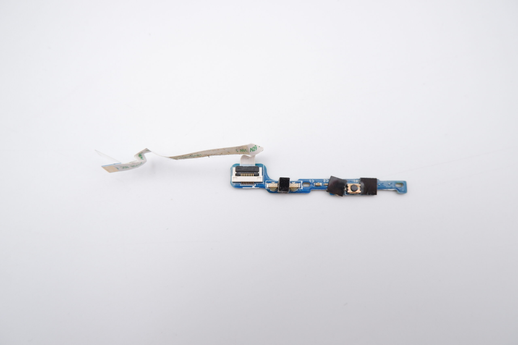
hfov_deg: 76.1
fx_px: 331
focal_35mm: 23
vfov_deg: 55.1
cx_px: 259
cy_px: 172
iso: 800
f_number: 5.6
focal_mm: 15
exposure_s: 1/210
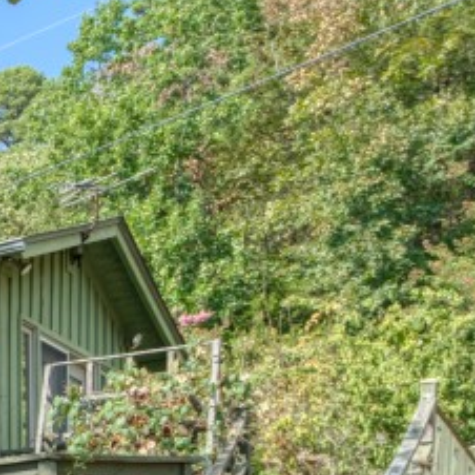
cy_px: 658
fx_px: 1257
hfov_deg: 15.1
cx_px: -591
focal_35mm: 81
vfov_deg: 19.3
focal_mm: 21
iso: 100
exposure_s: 1/200
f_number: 7.1
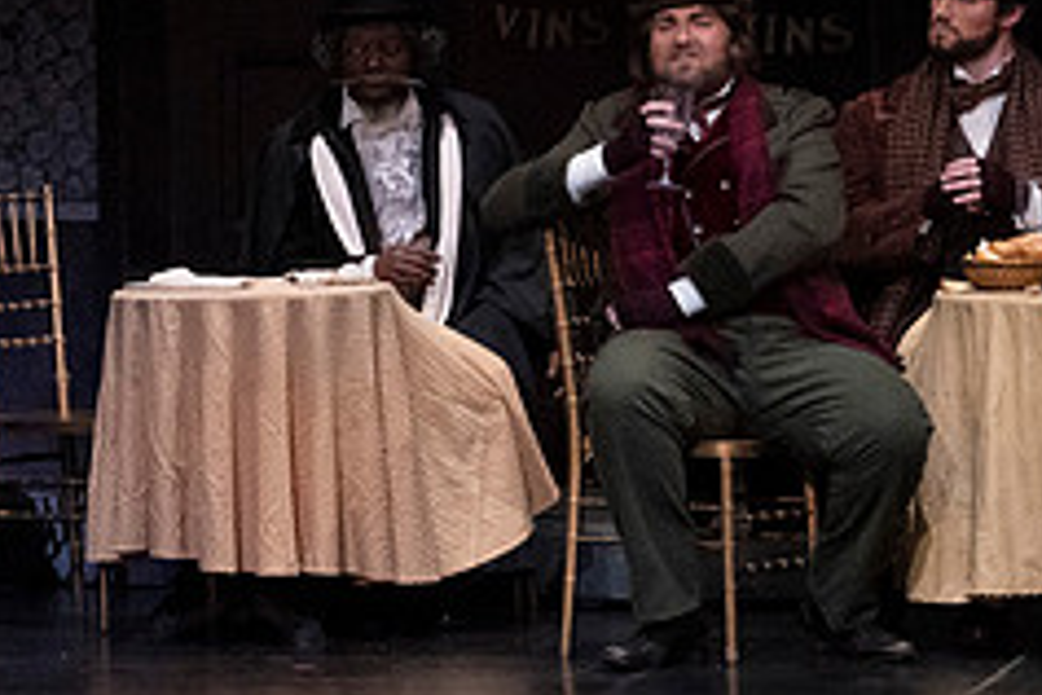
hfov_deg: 5.0
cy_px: 46
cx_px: -189
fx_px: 11895
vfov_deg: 3.3
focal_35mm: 411
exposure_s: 1/400
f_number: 16
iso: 16000
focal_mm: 168
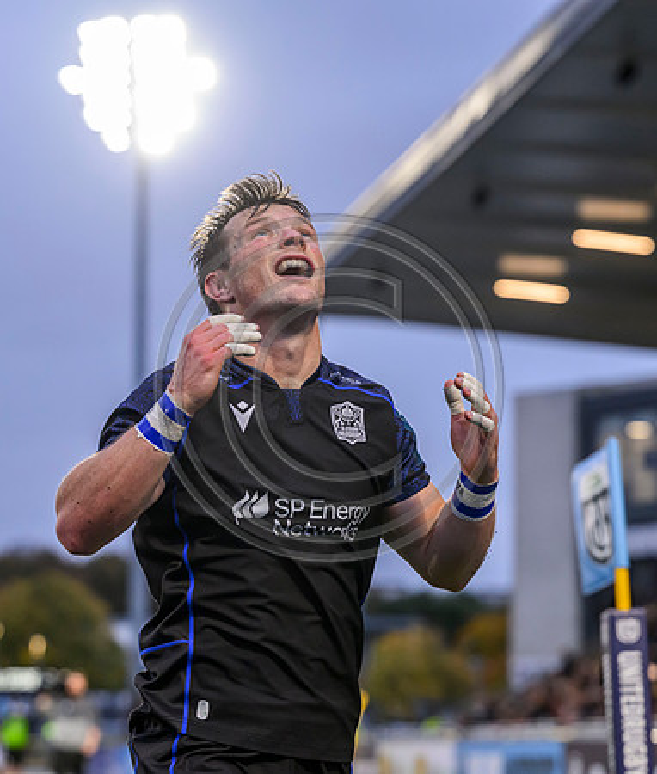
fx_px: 3752
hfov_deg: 10.0
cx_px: 325
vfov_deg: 11.8
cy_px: 387
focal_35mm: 160
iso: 2500
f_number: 4
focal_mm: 115
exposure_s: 1/1250
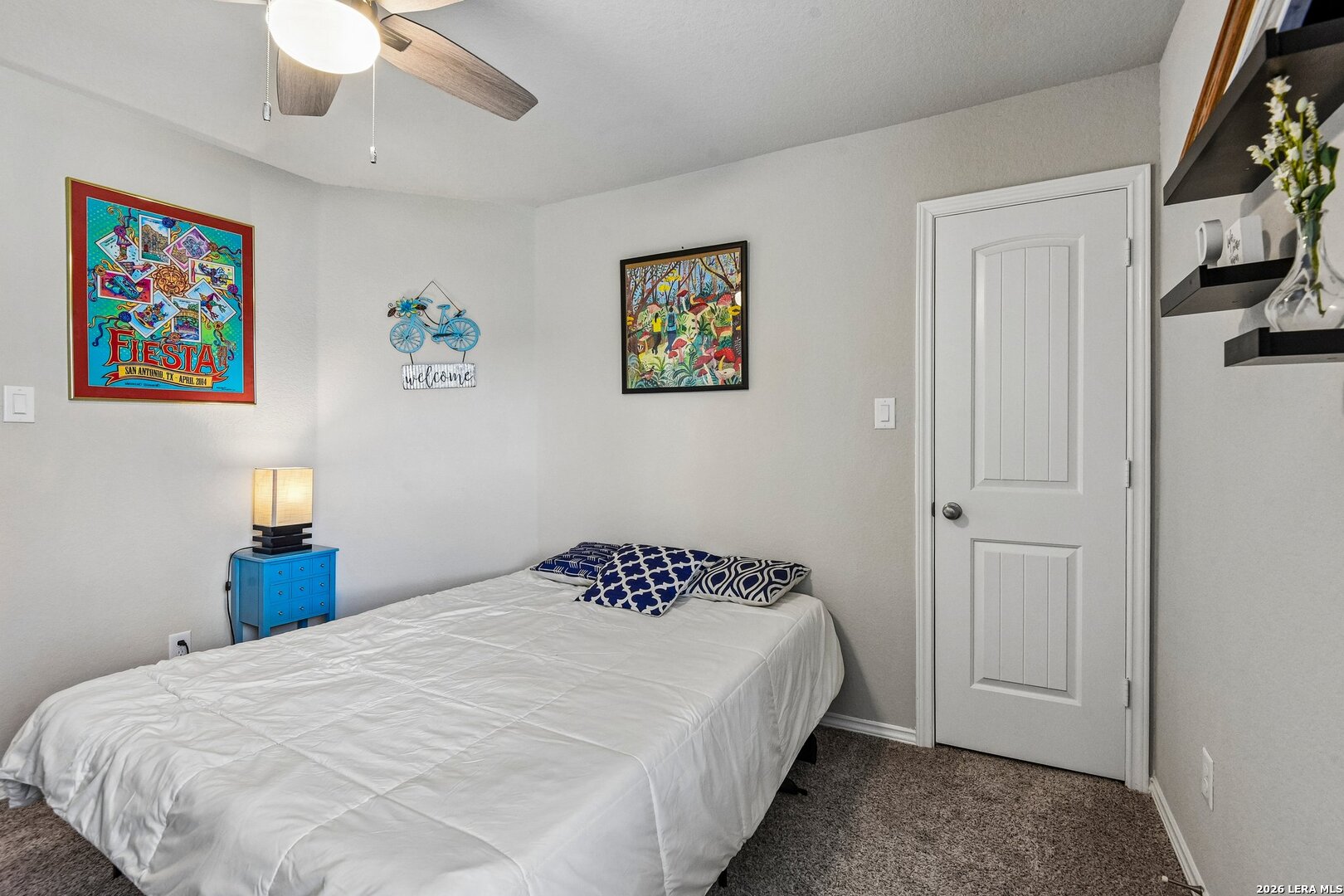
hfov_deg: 96.7
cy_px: 448
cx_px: 672
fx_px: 597
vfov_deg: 73.7
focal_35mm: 16
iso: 1800
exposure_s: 1/15
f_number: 8
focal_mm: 16
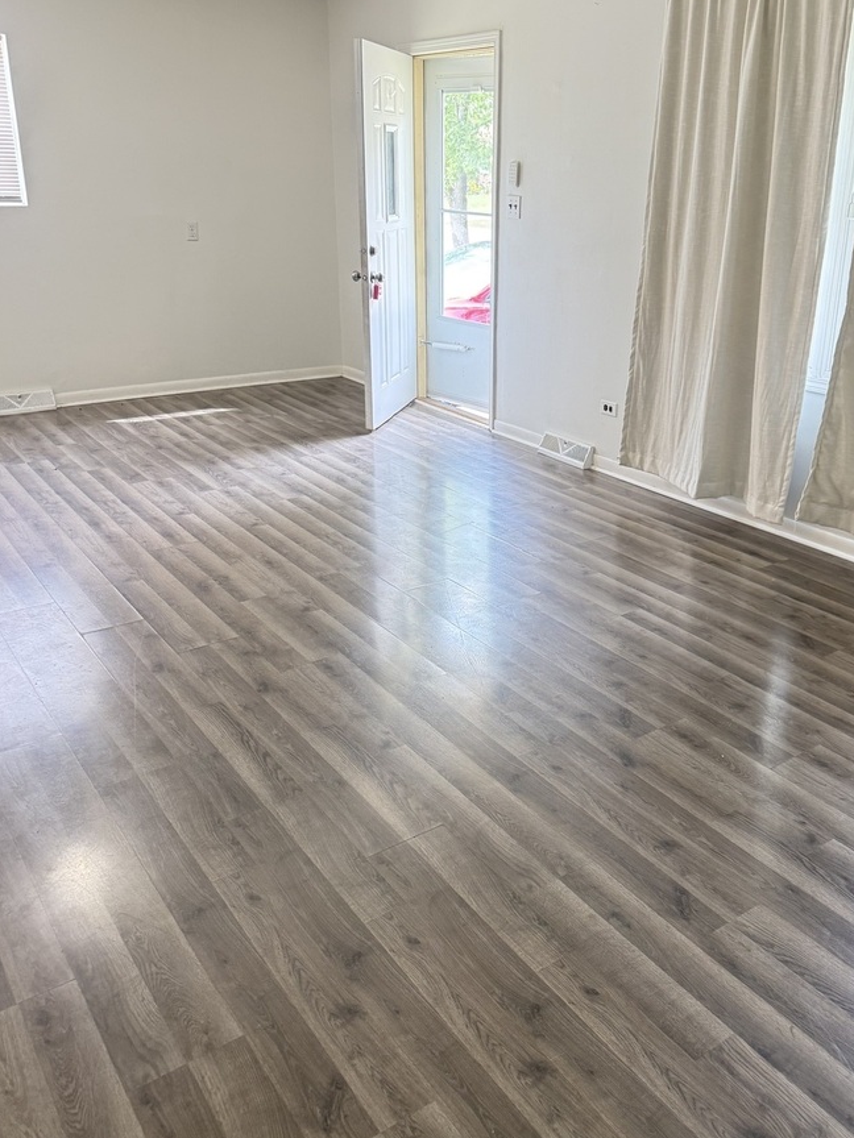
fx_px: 987
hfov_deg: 46.6
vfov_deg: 59.8
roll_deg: -1.3
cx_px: 505
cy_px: 510
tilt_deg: -20.2
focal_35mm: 30
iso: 320
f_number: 1.78
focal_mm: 6.76
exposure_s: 1/60
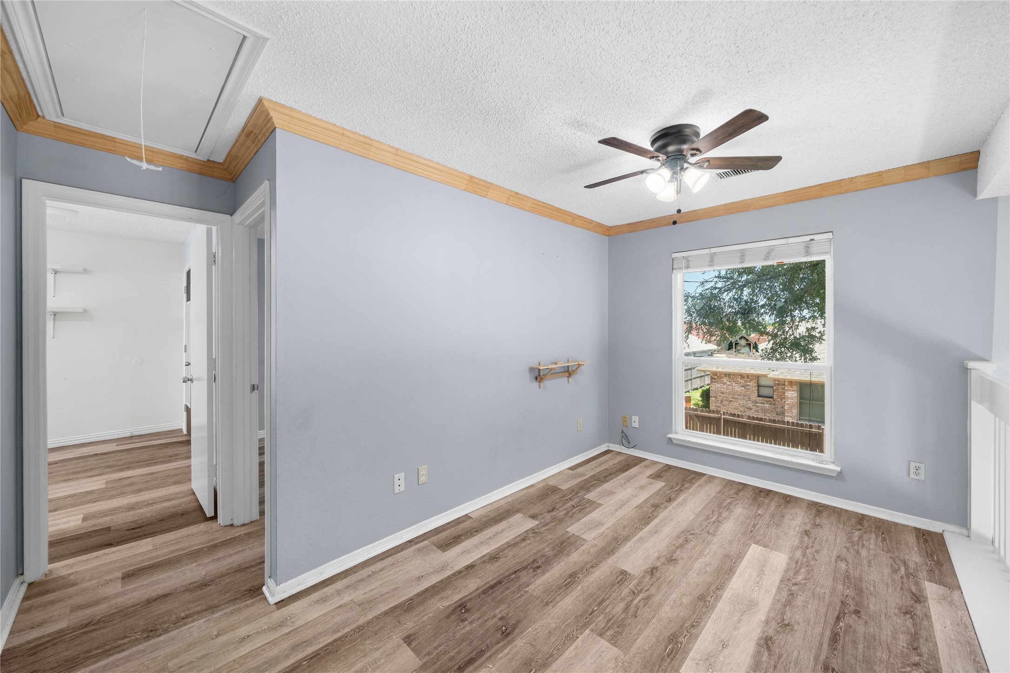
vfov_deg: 85.4
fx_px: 365
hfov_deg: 108.3
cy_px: 336
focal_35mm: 13
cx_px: 505
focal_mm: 13
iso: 200
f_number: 8
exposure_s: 1
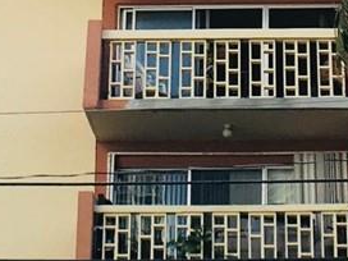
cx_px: 233
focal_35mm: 165
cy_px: -75
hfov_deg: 12.0
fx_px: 1659
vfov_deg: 8.9
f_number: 1.8
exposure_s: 1/1088
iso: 20
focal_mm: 3.99
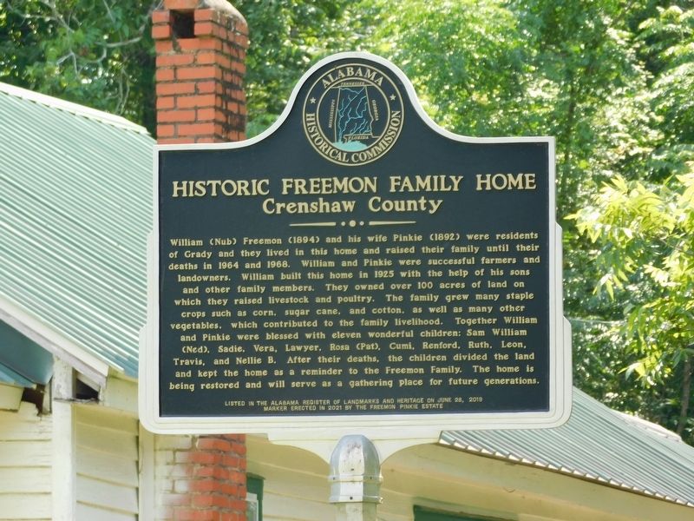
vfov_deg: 5.1
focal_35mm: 294
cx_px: 347
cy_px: 260
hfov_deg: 6.7
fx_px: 5894
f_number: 5.7
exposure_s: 1/80
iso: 125
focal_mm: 52.2
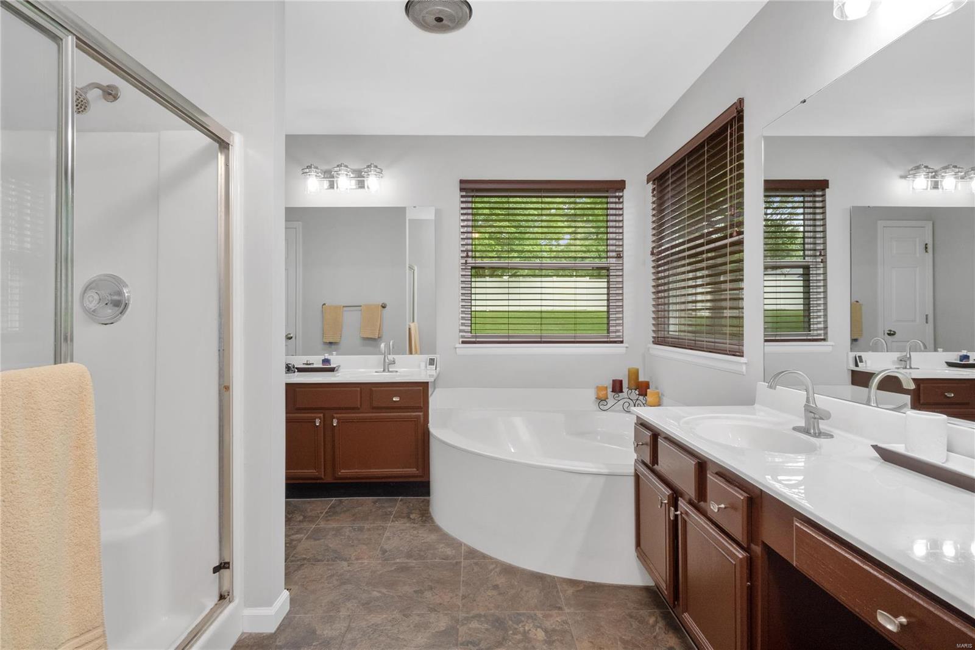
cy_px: 325
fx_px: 487
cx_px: 488
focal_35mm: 18
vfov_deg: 67.4
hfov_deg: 90.0
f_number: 8
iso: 400
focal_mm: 9
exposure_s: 1/10
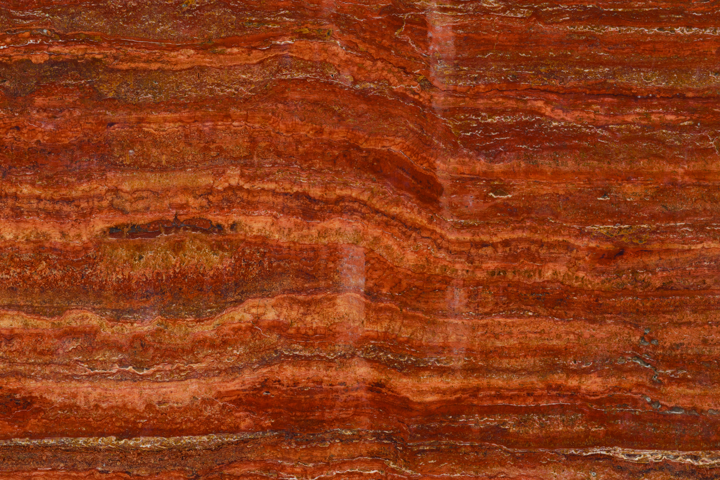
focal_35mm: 200
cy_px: 240
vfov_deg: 6.9
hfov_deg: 10.3
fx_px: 4000
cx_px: 360
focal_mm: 200
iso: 200
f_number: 11
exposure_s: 1/125
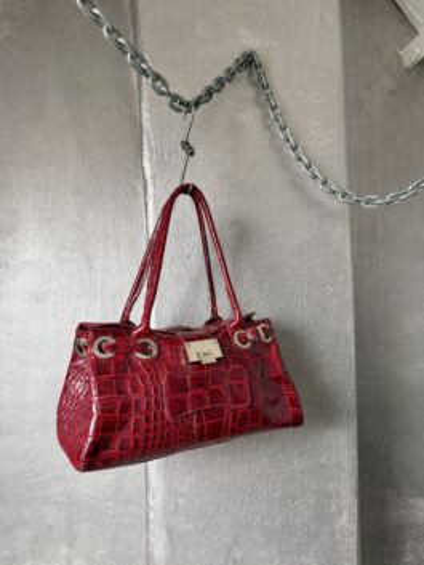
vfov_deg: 71.6
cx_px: 212
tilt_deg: +2.2
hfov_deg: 56.8
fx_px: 392
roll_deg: -1.1
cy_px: 282
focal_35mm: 24
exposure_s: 1/60
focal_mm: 6.76
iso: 320
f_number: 1.78
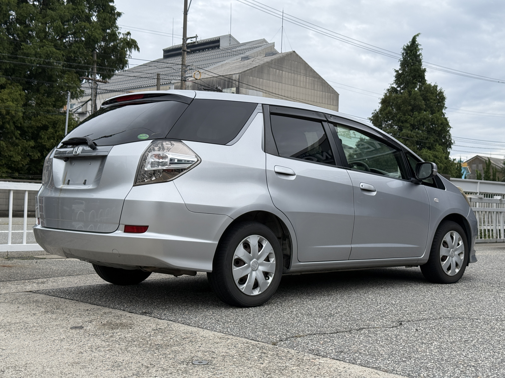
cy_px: 189
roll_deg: -2.1
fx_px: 700
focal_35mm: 48
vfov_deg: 30.3
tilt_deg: +1.1
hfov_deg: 39.7
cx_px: 252
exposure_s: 1/1403
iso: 64
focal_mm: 6.76
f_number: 1.78
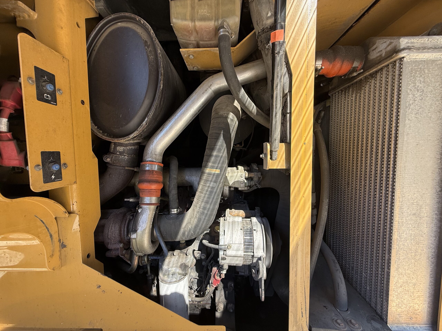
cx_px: 221
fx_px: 179
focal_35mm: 14
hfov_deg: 102.1
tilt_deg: -2.1
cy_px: 166
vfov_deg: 85.7
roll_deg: +0.6
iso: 50
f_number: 2.2
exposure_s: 1/139
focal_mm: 2.22
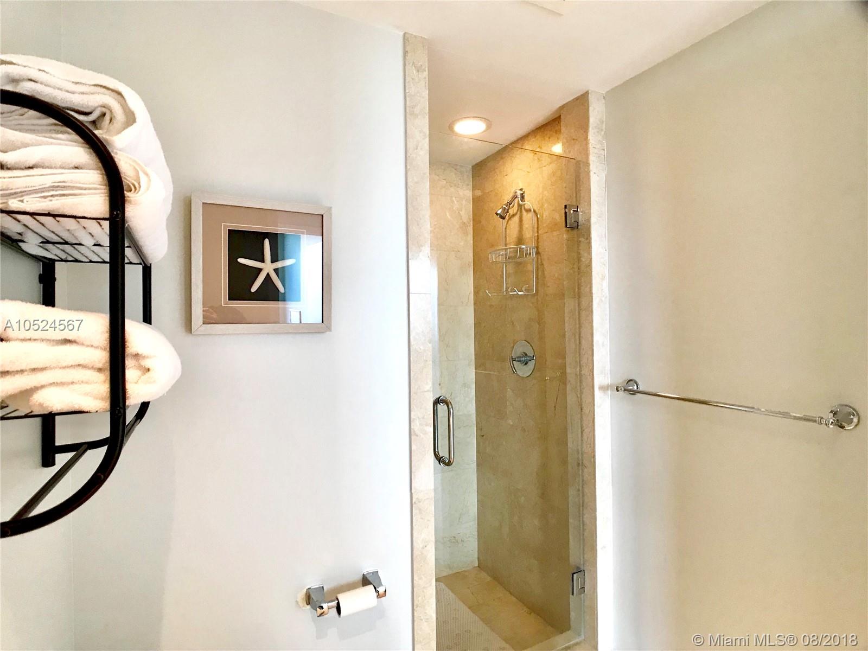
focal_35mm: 28
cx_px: 434
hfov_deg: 63.4
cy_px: 326
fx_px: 702
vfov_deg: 49.7
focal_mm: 3.99
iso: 40
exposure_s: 1/17
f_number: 1.8
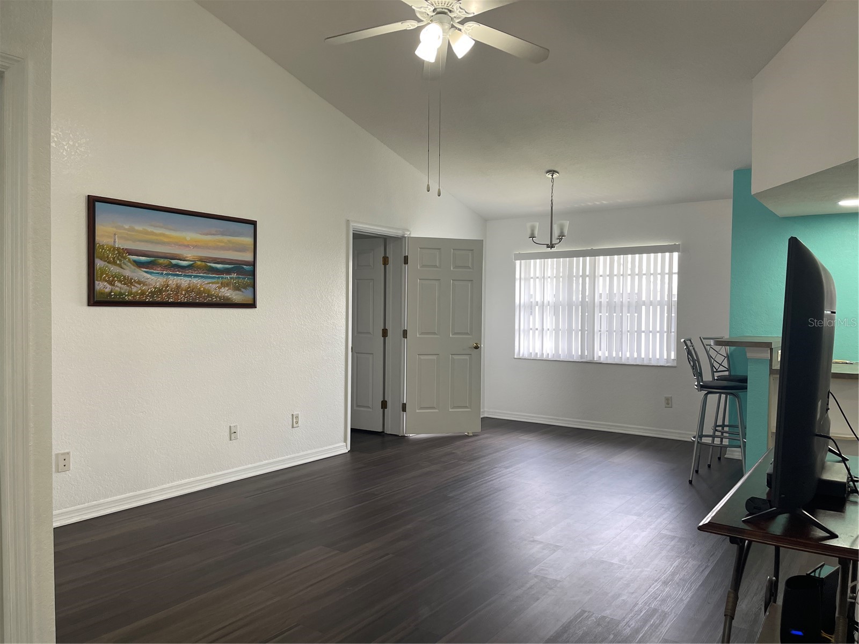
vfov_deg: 54.9
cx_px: 430
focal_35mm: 25
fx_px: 620
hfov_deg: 69.4
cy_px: 322
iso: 100
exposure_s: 1/120
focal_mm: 5.1
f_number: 1.6
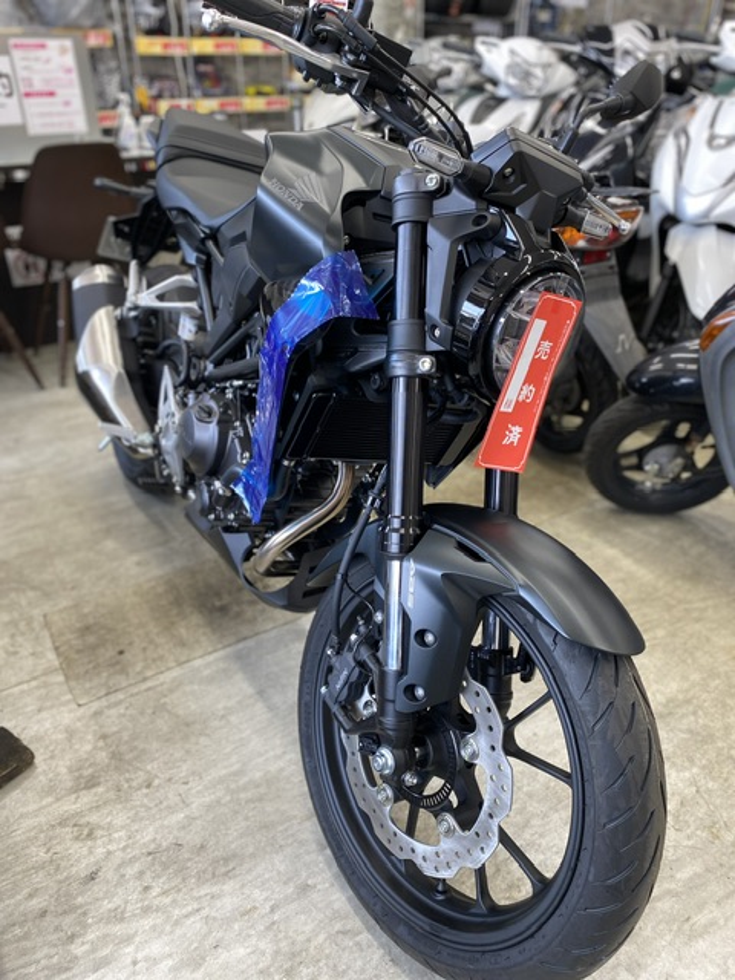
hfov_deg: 53.1
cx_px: 368
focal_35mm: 26
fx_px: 736
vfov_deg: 67.3
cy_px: 490
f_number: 1.8
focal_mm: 4.25
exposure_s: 1/100
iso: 100
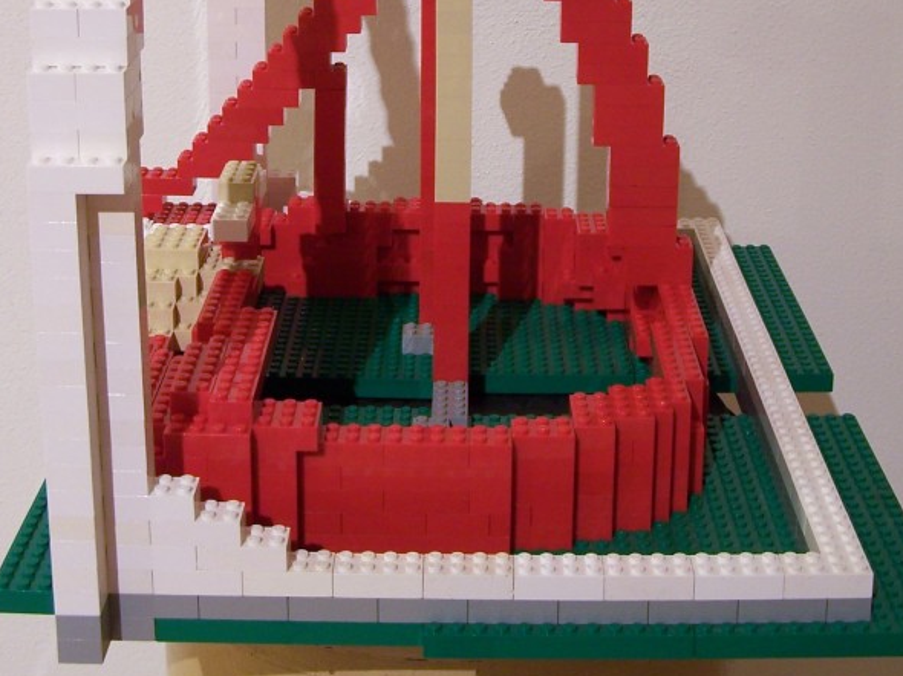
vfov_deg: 21.9
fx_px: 1721
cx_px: 478
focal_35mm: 66
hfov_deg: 29.4
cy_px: 110
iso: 80
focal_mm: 6.3
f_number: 2.8
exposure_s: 1/2
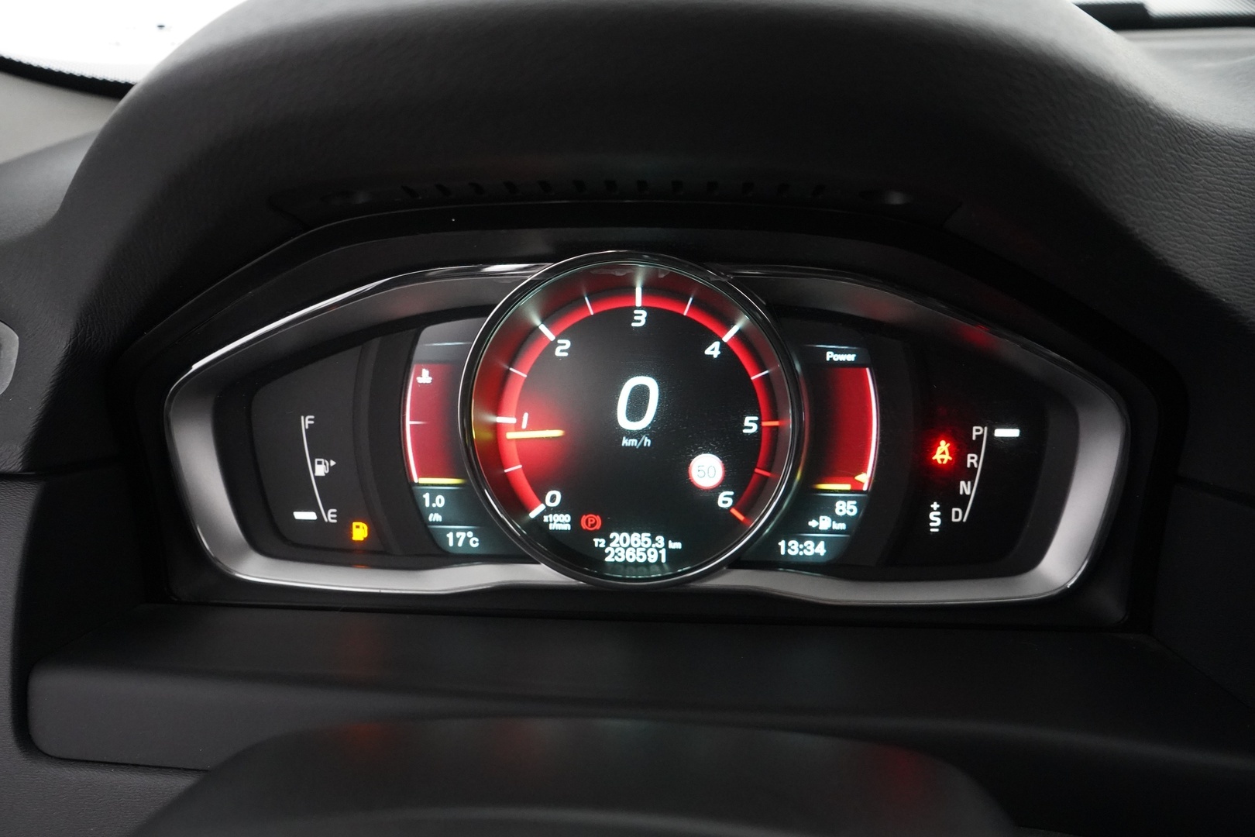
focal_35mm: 30
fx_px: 1046
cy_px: 418
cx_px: 628
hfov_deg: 61.9
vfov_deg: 43.6
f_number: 6.3
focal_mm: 30
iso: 10000
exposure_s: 1/40
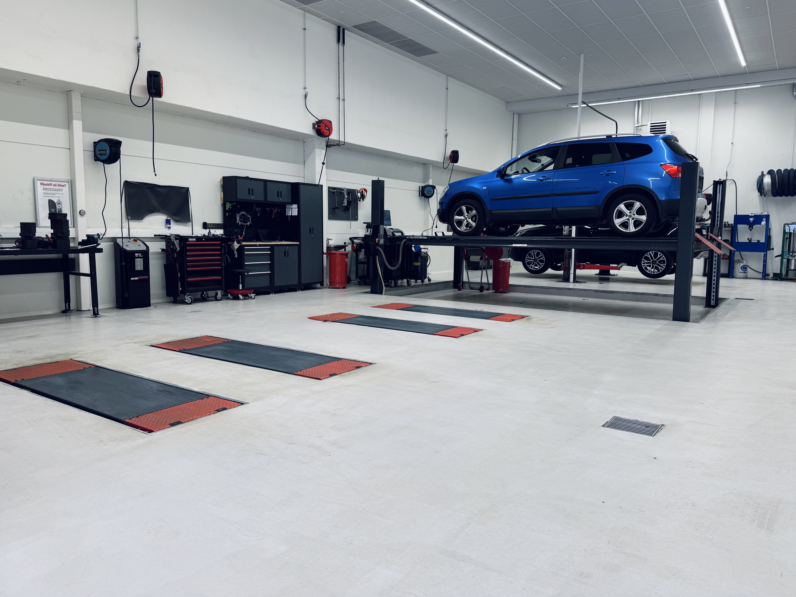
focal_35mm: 25
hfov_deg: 69.4
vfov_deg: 54.9
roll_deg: -0.8
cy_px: 286
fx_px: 575
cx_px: 400
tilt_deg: -5.6
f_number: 1.78
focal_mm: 6.76
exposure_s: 1/122
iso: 50
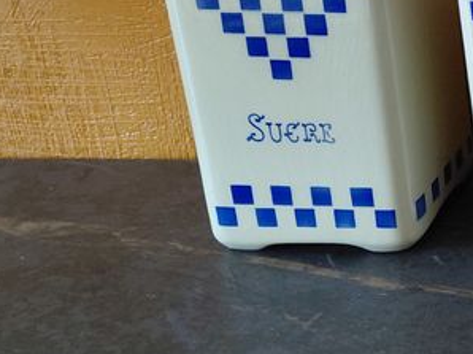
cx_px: 786
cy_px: 75
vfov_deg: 17.4
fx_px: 1147
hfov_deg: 19.2
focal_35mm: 84
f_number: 1.8
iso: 320
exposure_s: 1/60
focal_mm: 4.69
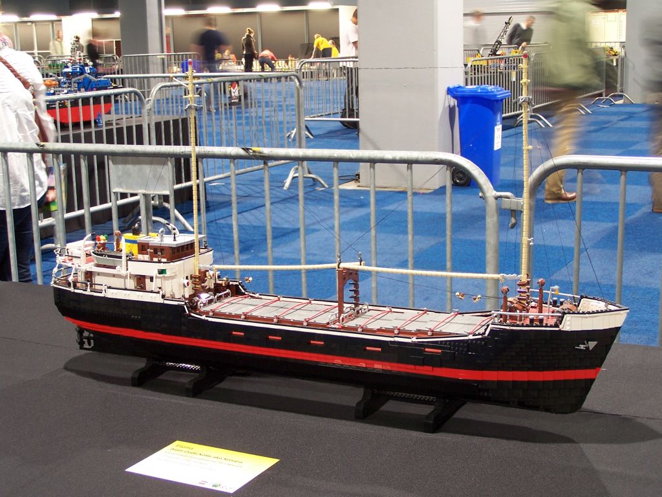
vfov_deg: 24.8
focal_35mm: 59
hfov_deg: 32.7
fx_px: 1128
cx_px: 331
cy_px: 248
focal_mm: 9.8
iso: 80
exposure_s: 1/2
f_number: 3.1
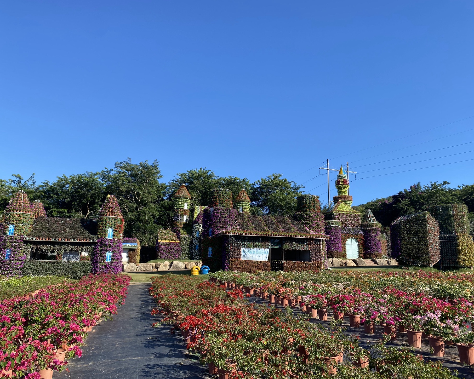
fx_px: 393
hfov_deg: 62.2
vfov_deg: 51.5
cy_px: 191
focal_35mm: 28
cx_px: 238
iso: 32
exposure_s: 1/1808
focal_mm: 4.25
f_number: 1.8
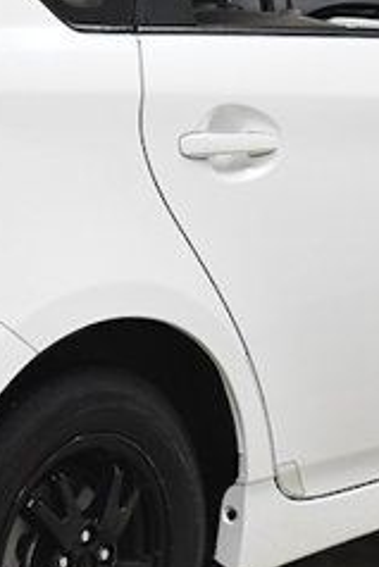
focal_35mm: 155
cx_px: 21
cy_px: 118
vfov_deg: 13.2
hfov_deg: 8.8
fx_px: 2444
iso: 2500
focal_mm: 24
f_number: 4.5
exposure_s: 1/640
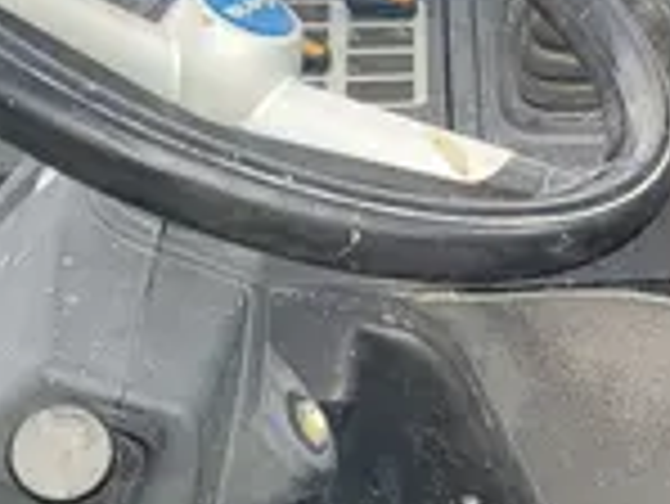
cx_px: 679
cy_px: 371
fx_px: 1860
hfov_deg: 19.8
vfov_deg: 15.4
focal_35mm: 96
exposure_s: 1/262
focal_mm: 5.4
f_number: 1.8
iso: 40
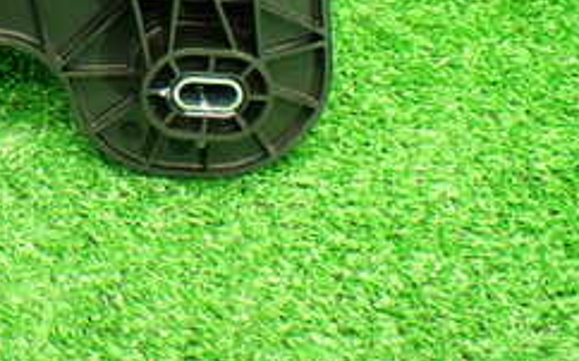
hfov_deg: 24.3
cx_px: -74
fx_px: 1246
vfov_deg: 15.6
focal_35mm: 79
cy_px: -117
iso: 800
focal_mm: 5.4
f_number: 2.3
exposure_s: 1/50
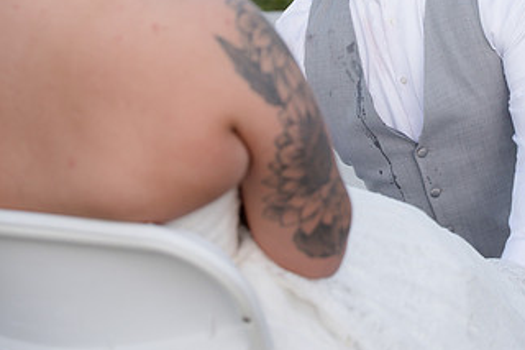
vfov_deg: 10.7
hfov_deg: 16.0
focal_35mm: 127
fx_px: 1851
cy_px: 60
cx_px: 409
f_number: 4.5
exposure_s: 1/400
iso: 400
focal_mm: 70
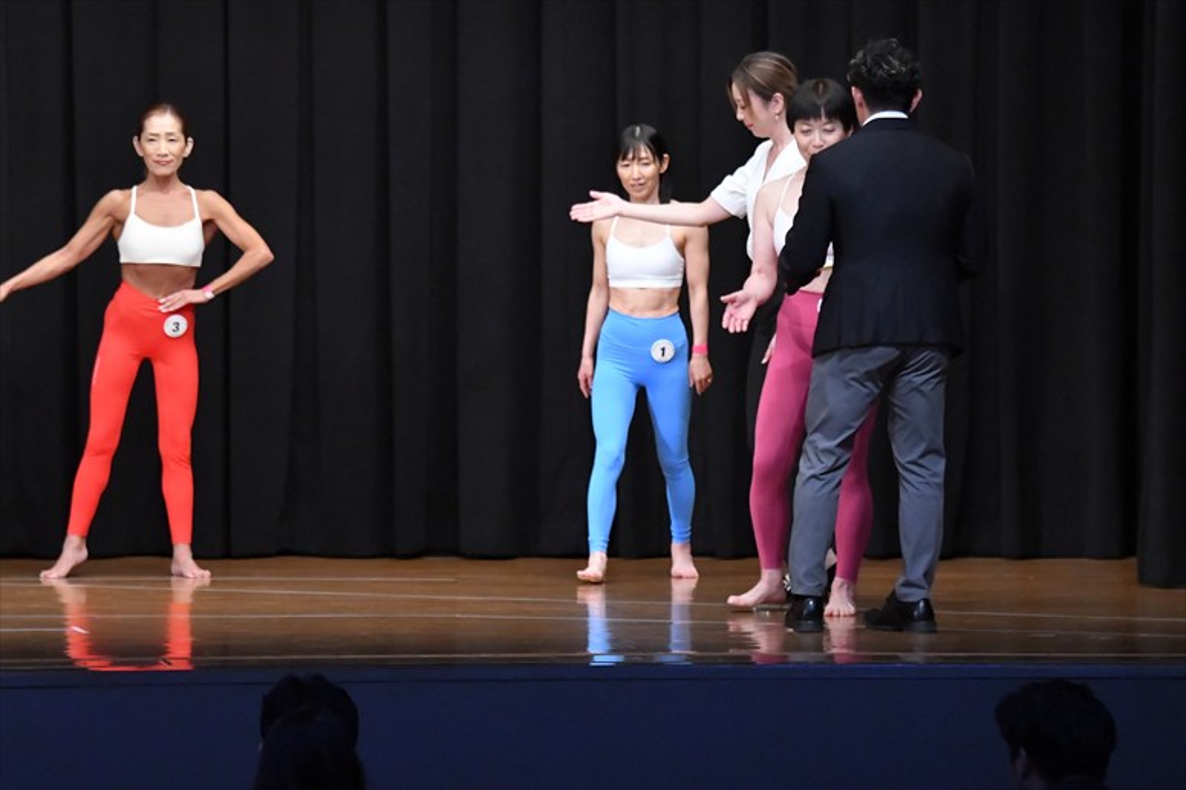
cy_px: 395
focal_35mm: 202
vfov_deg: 6.8
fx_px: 6652
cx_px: 593
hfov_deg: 10.2
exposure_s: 1/400
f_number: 5.6
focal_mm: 135
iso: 8000
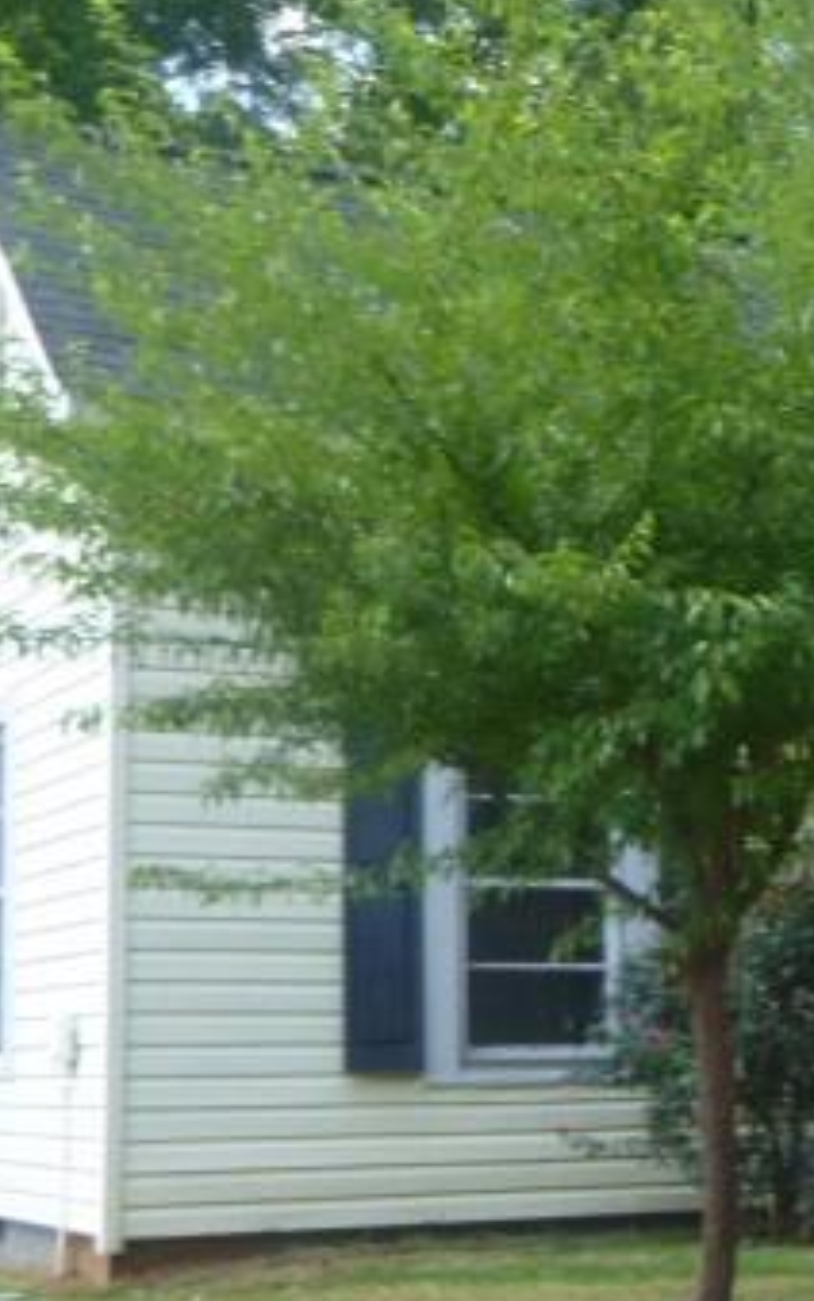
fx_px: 2696
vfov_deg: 27.1
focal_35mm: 76
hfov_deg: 16.6
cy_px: 764
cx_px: 906
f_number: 4.5
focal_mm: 6.8
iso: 200
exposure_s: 1/160
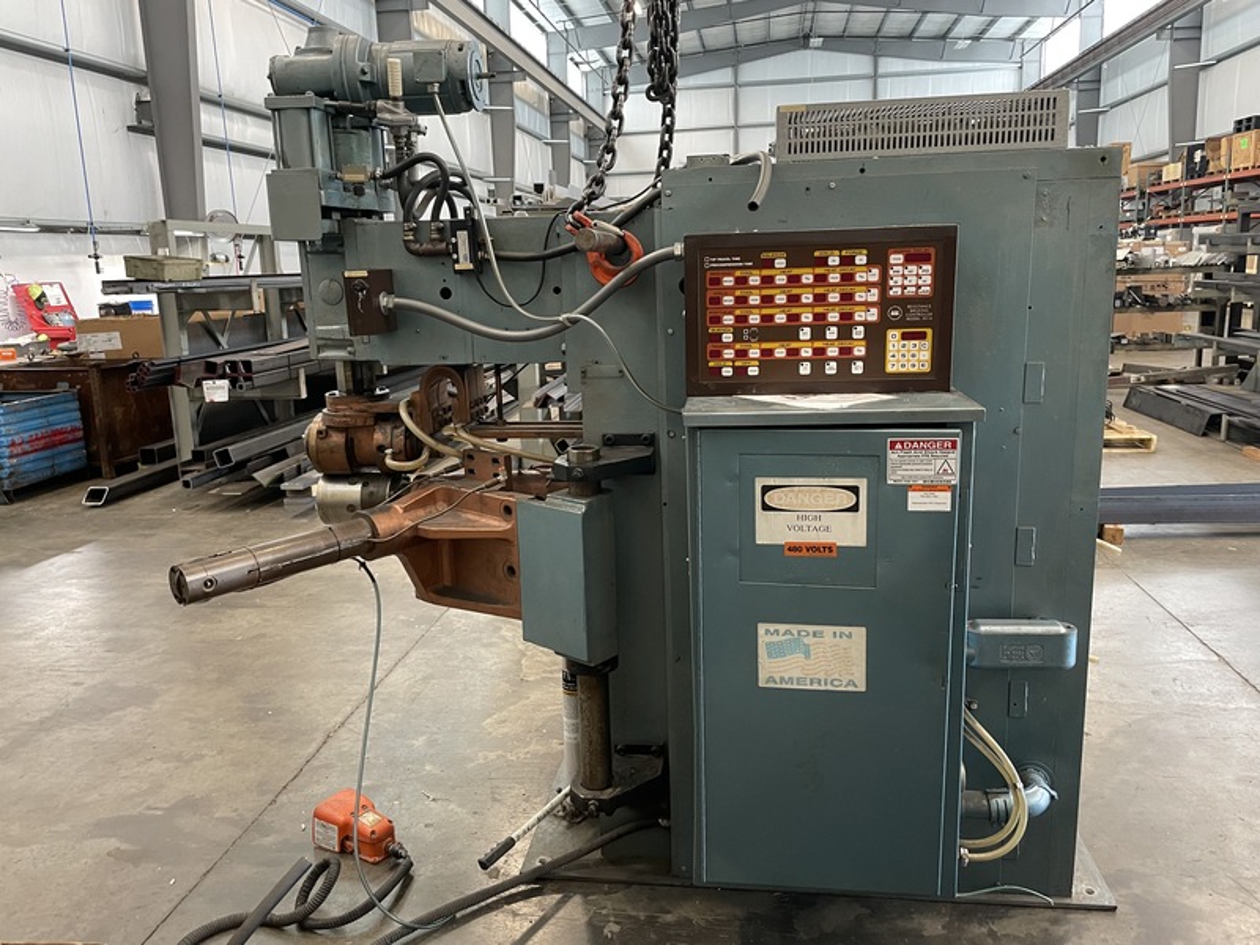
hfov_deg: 67.3
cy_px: 472
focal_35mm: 26
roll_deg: +1.7
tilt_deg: -11.7
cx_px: 630
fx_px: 946
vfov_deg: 53.1
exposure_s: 1/60
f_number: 1.6
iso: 320
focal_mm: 4.2
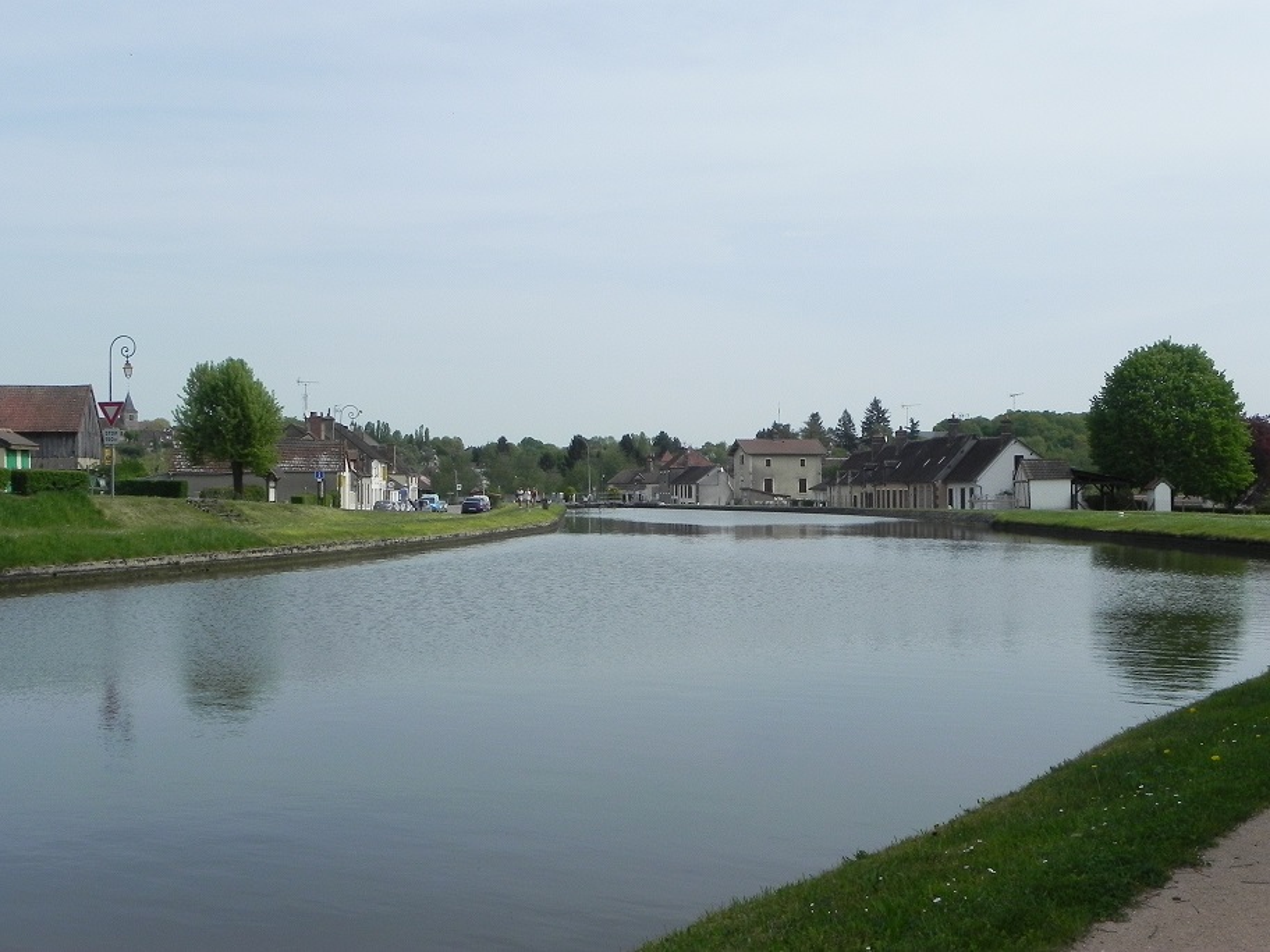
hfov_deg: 45.8
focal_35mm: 41
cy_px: 476
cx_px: 635
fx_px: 1504
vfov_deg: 35.1
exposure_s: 1/368
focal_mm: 7.3
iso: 160
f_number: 8
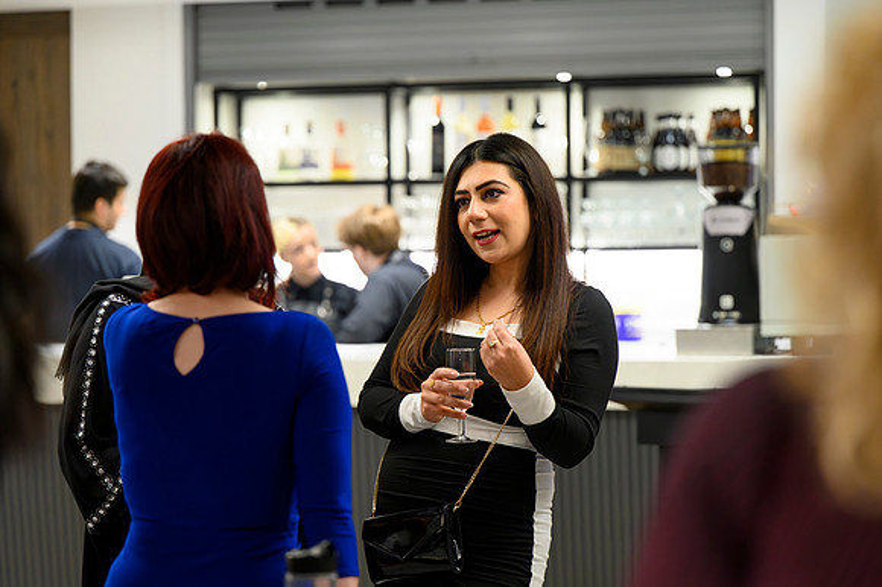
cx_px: 441
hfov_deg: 20.8
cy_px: 294
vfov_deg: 13.9
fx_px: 2400
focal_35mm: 98
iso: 1400
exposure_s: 1/200
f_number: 2.8
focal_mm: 98
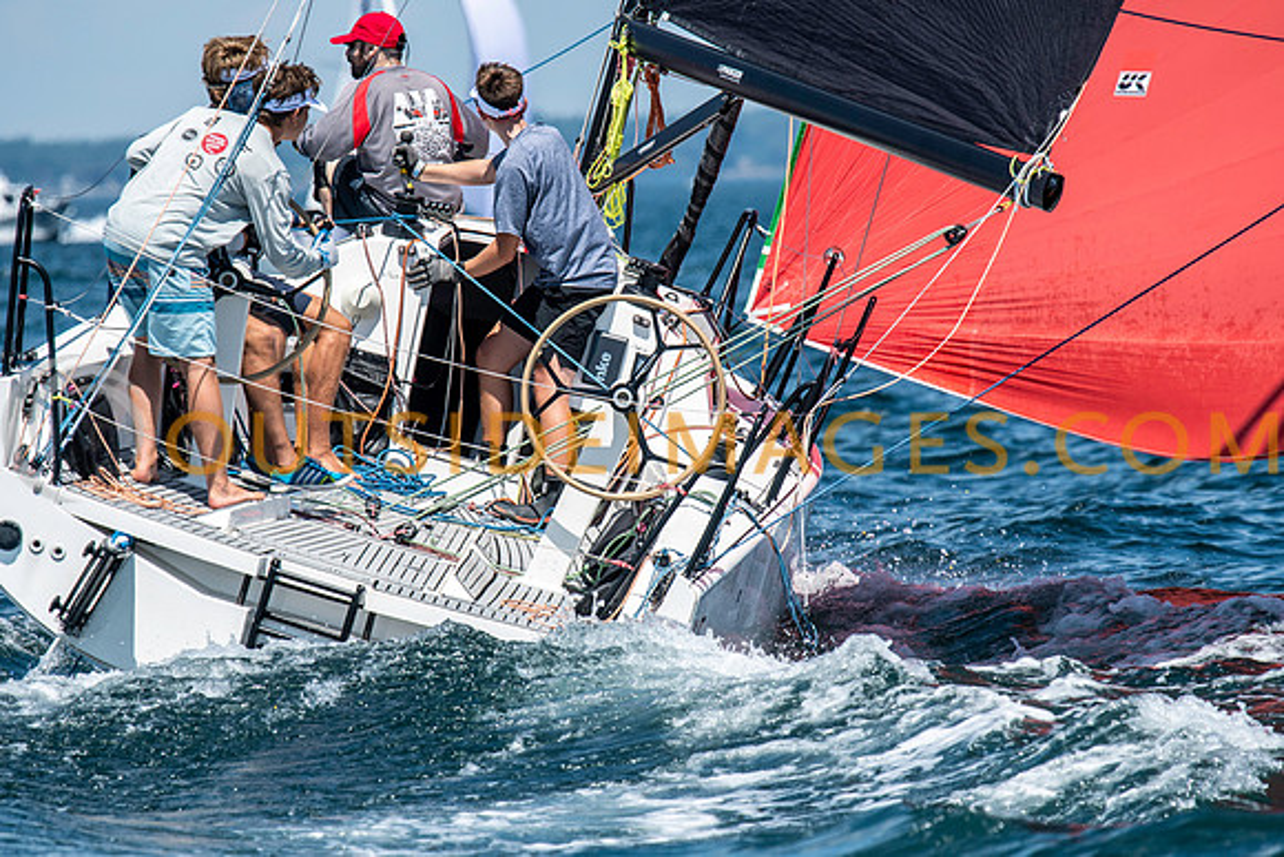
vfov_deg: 3.1
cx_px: 642
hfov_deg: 4.6
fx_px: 16053
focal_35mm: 450
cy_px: 428
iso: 320
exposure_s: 1/2000
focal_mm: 300
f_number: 5.6
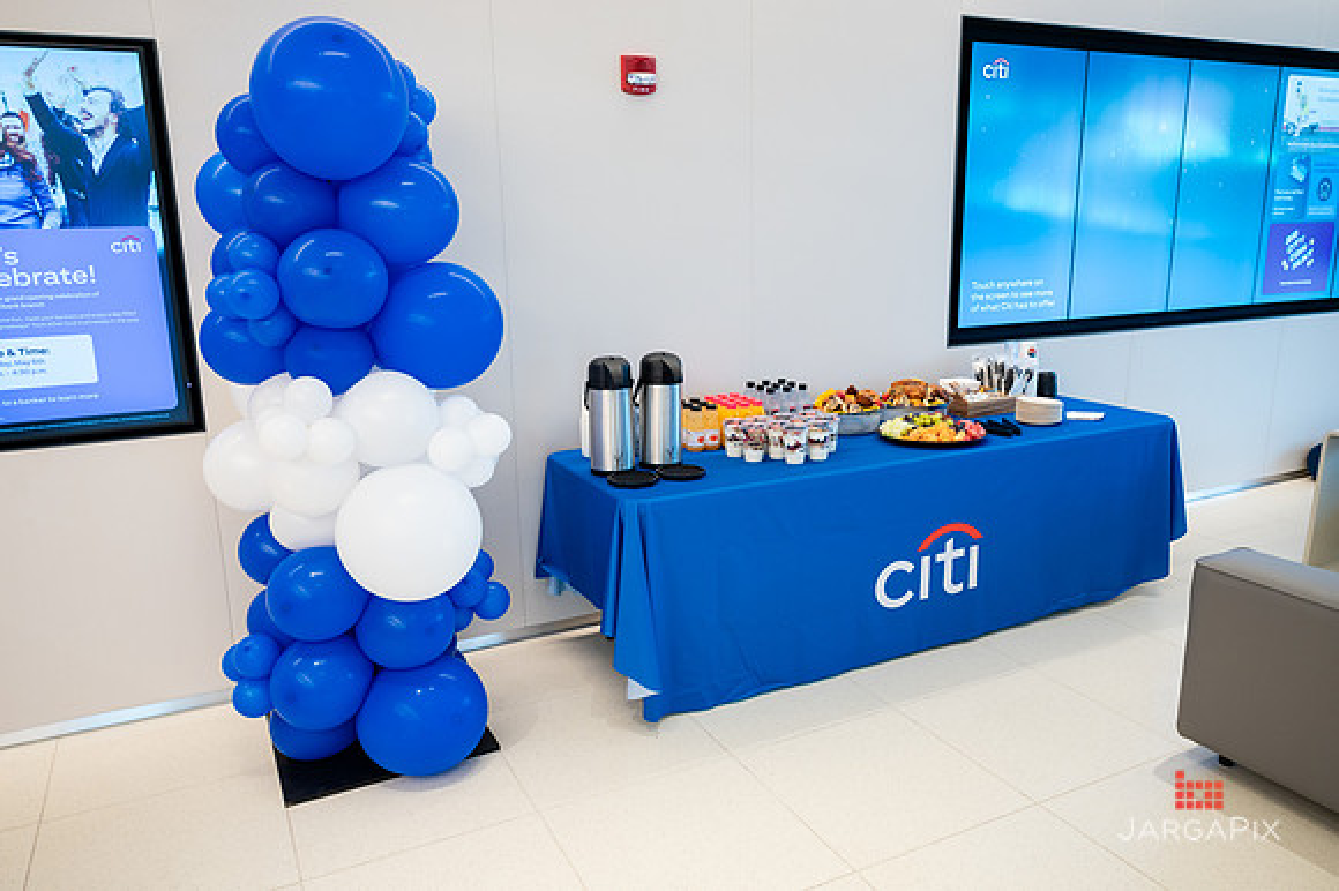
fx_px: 991
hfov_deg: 68.1
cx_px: 676
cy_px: 449
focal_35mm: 27
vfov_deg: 48.4
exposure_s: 1/160
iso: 640
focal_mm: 26
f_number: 4
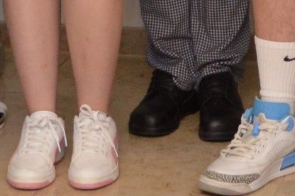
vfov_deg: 5.3
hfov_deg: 8.4
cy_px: -324
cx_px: 34
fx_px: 2014
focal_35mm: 246
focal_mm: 21
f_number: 3.8
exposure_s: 1/60
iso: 720
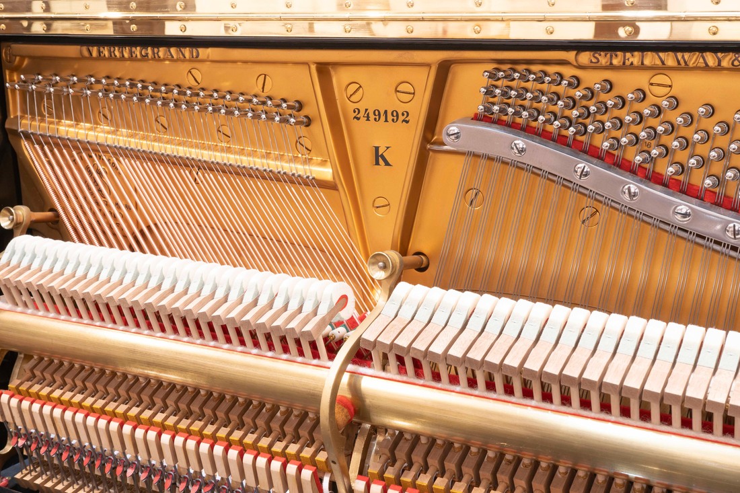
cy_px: 246
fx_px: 904
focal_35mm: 44
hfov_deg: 44.5
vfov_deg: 30.5
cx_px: 370
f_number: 11
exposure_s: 1
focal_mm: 44
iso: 320
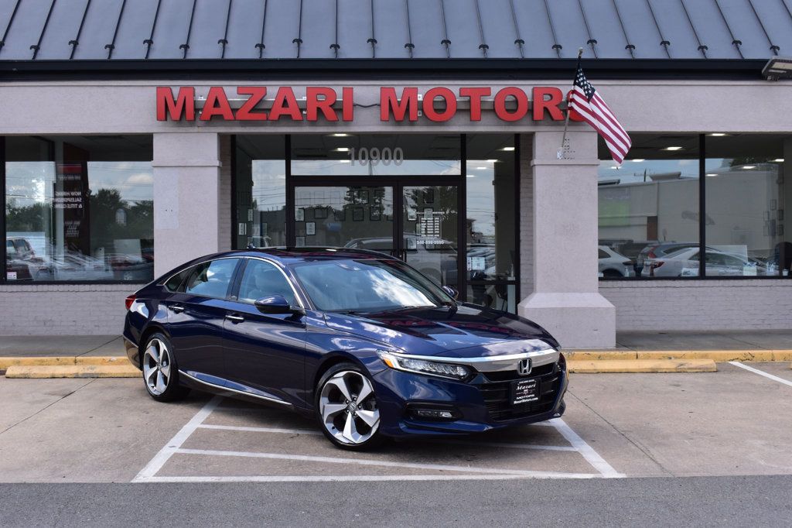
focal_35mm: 46
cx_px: 396
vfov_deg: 28.9
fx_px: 1023
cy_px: 264
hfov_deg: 42.3
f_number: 10
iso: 400
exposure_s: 1/250
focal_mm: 31
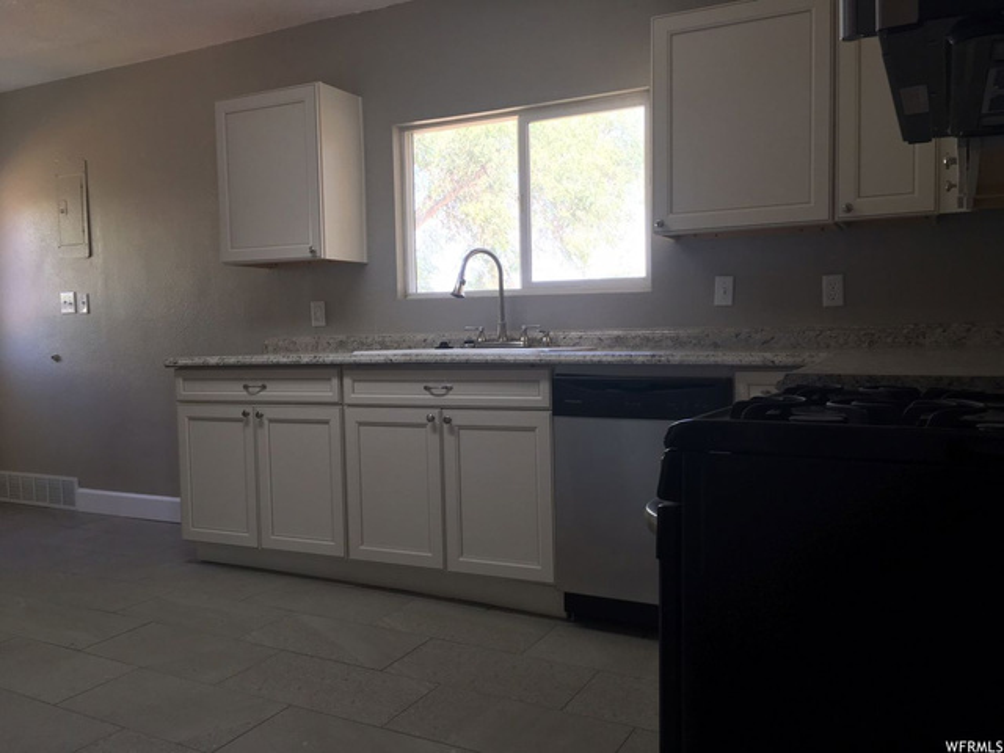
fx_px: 841
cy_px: 376
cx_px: 502
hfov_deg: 61.7
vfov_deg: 48.2
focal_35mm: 29
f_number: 2.2
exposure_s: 1/40
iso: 32
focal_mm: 4.15
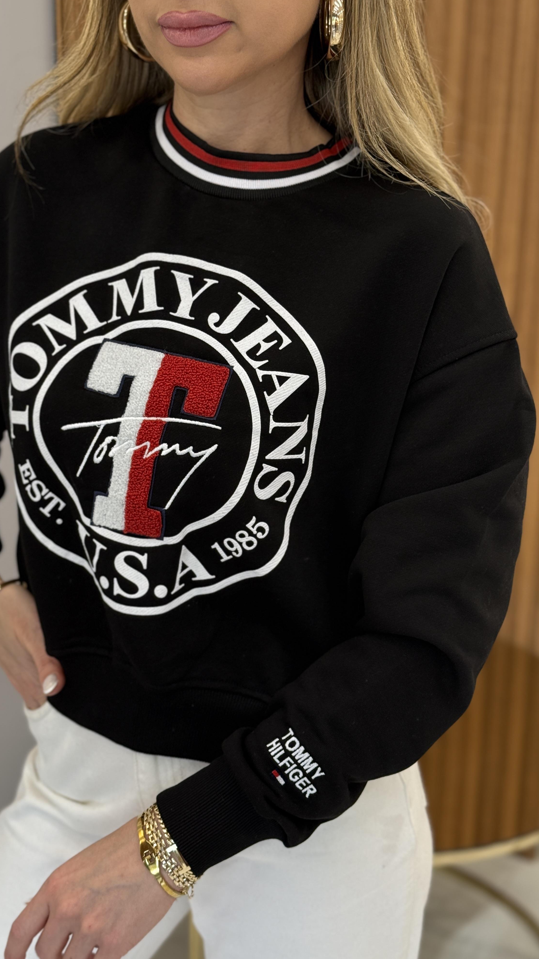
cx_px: 216
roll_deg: -0.7
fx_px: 1346
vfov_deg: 39.2
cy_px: 475
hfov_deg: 22.6
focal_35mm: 53
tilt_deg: -17.3
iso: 80
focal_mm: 6.76
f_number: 1.78
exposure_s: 1/100
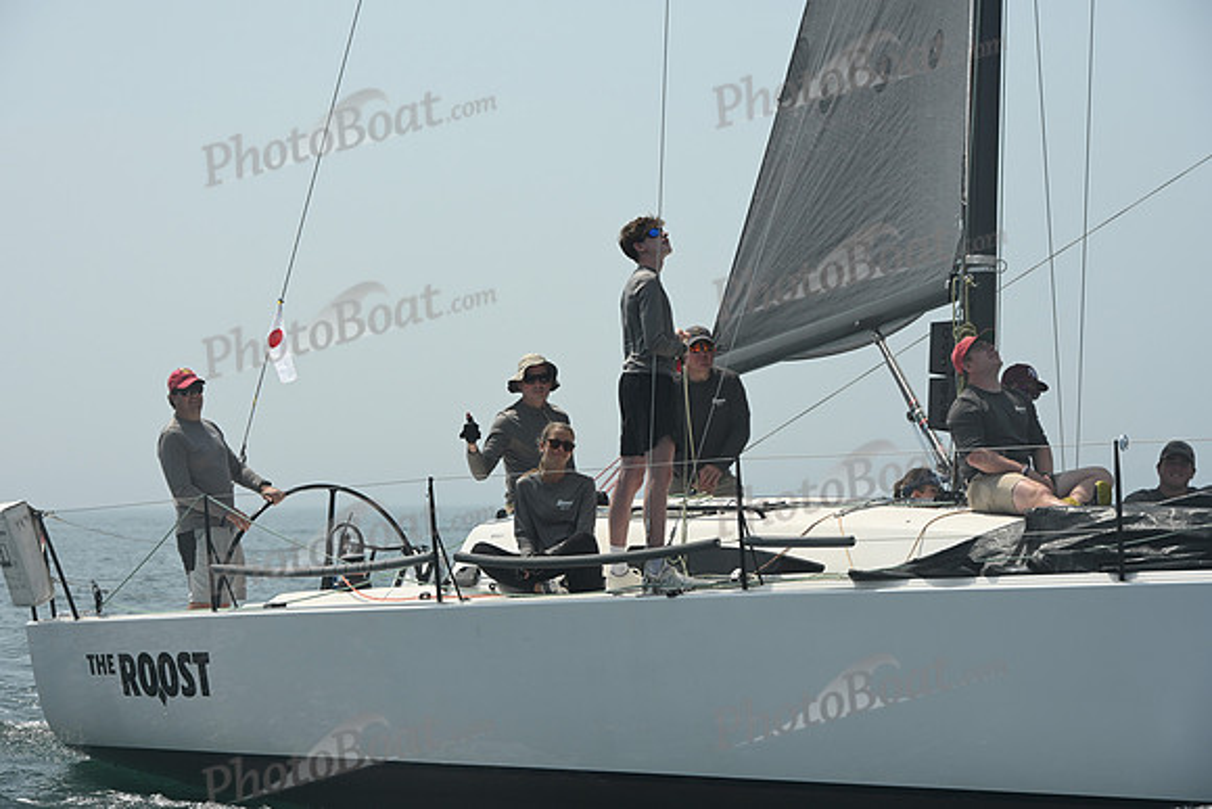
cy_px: 404
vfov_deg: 10.6
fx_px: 4377
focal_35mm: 130
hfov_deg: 15.8
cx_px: 606
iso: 320
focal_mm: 130
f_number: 8
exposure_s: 1/1250
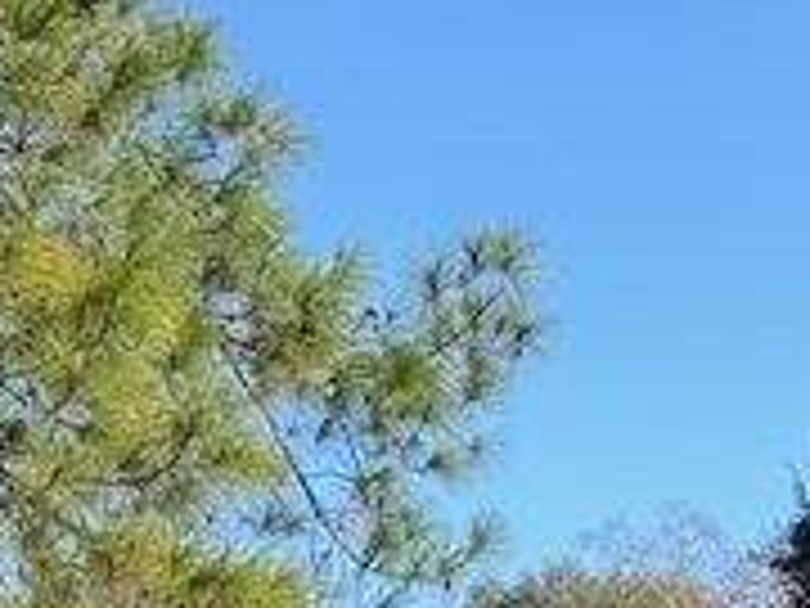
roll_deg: -0.3
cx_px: 1332
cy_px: 1004
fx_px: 4001
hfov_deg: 11.0
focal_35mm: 171
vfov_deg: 8.4
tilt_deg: +2.9
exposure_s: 1/1395
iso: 64
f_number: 1.78
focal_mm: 6.76
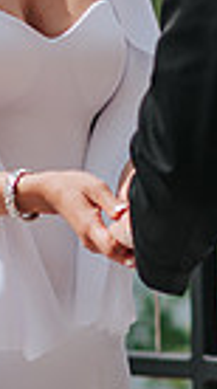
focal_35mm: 563
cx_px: 6
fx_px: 5795
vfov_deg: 3.8
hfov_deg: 2.1
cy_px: 32
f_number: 2.8
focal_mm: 85
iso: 100
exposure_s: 1/2000
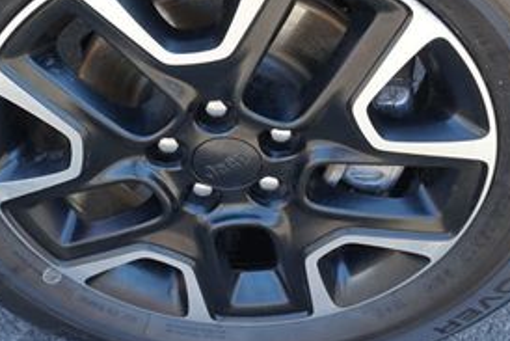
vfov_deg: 23.5
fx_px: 794
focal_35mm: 56
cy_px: 30
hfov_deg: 35.4
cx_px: 181
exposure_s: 1/60
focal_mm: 16
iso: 160
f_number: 4
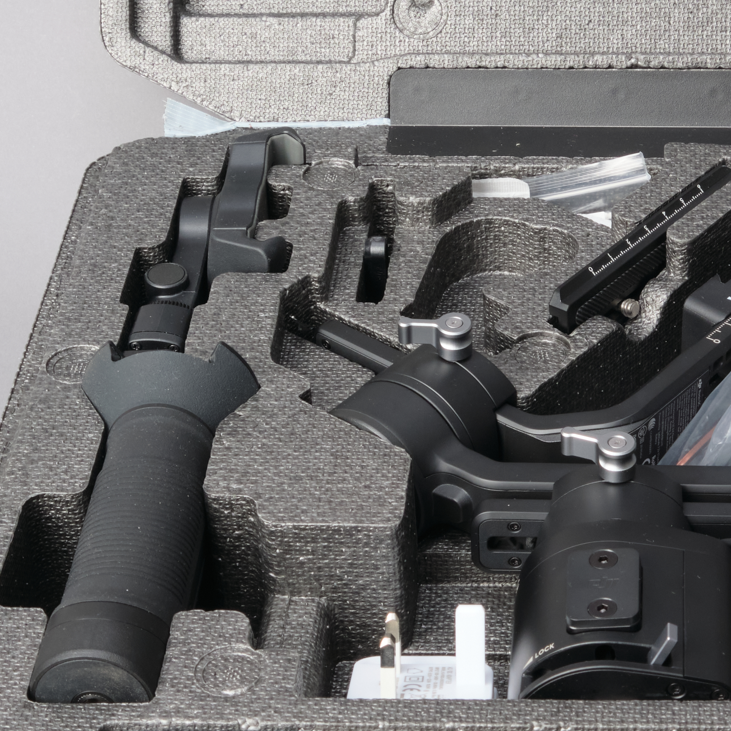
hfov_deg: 16.2
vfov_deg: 16.3
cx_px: 580
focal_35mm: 107
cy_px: 346
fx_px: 2556
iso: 640
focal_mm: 27.7
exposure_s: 1/250
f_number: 11
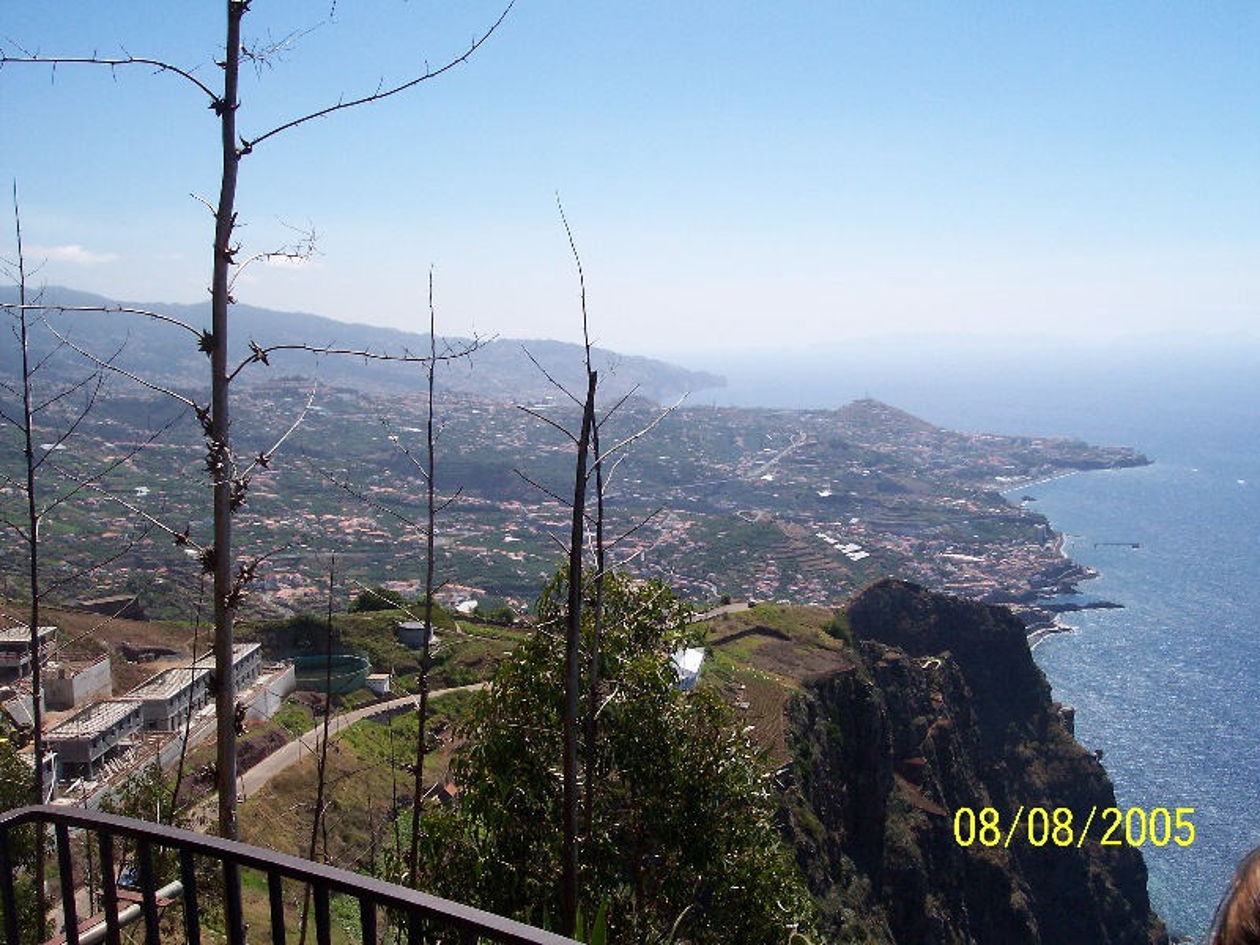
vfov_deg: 37.7
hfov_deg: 49.0
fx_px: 1383
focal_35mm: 38
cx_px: 630
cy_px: 472
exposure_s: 1/1000
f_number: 4.8
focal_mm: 8
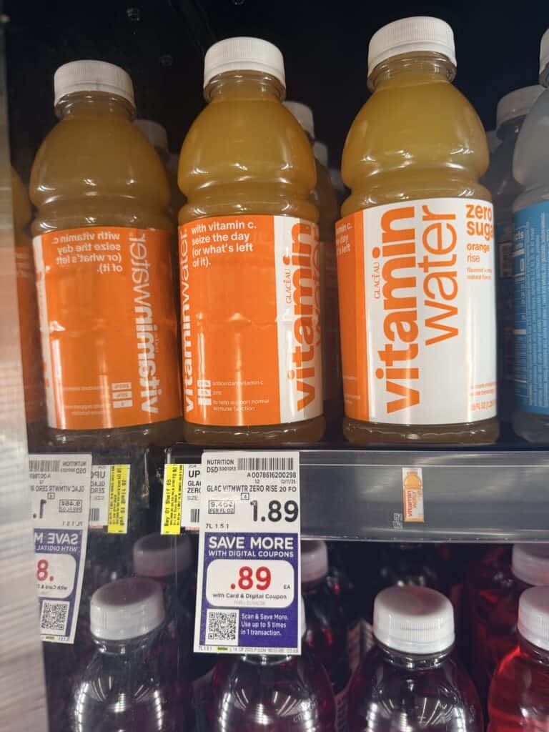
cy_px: 366
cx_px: 274
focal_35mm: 24
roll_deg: +2.2
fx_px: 508
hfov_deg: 56.8
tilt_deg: -3.0
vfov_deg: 71.6
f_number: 1.78
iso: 125
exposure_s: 1/121
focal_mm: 6.76
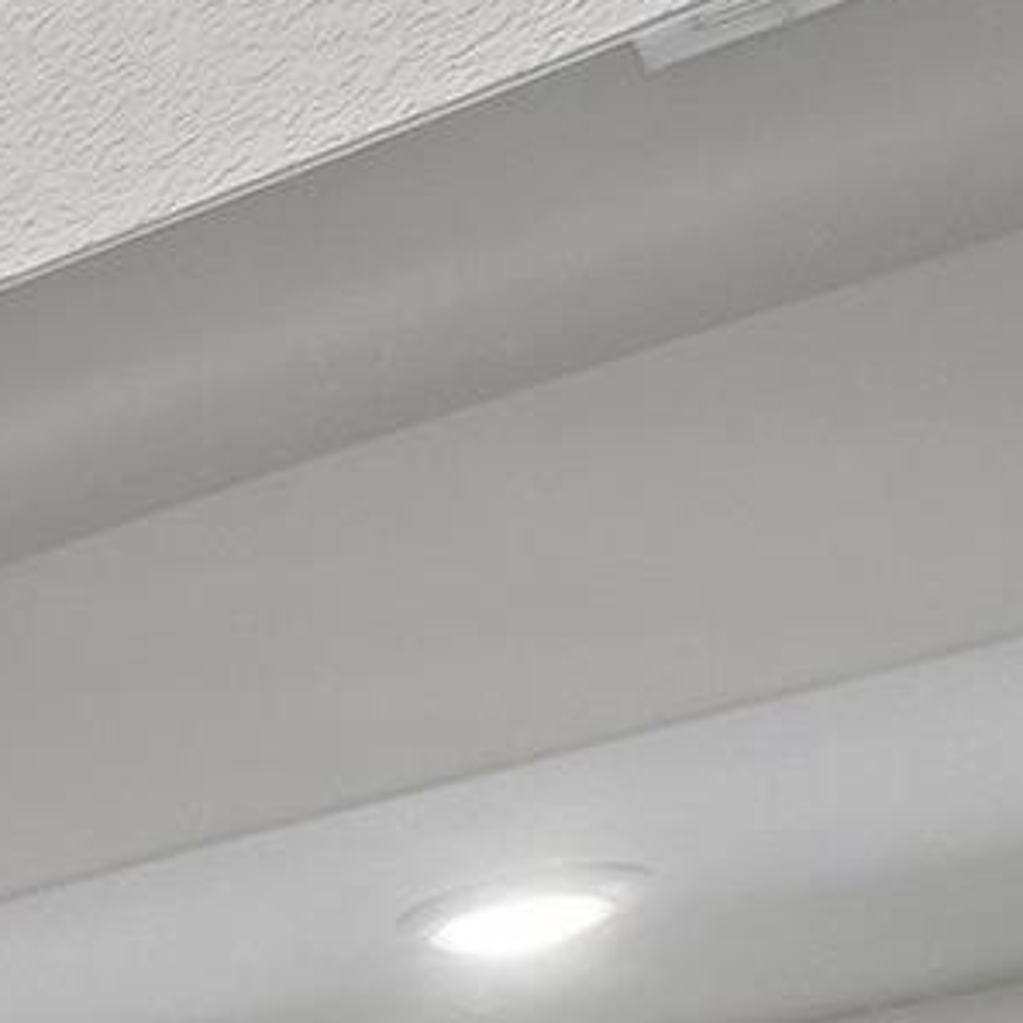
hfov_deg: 11.1
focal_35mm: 88
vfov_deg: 15.3
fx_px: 2942
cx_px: -2111
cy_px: 2134
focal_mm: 10
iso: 400
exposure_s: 1/20
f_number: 8
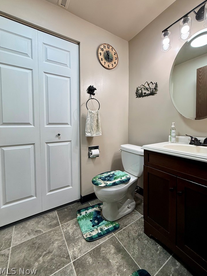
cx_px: 108
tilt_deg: -1.1
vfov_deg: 98.1
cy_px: 130
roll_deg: +0.0
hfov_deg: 81.7
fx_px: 120
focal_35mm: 15
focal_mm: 2.22
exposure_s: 1/120
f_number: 2.2
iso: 125
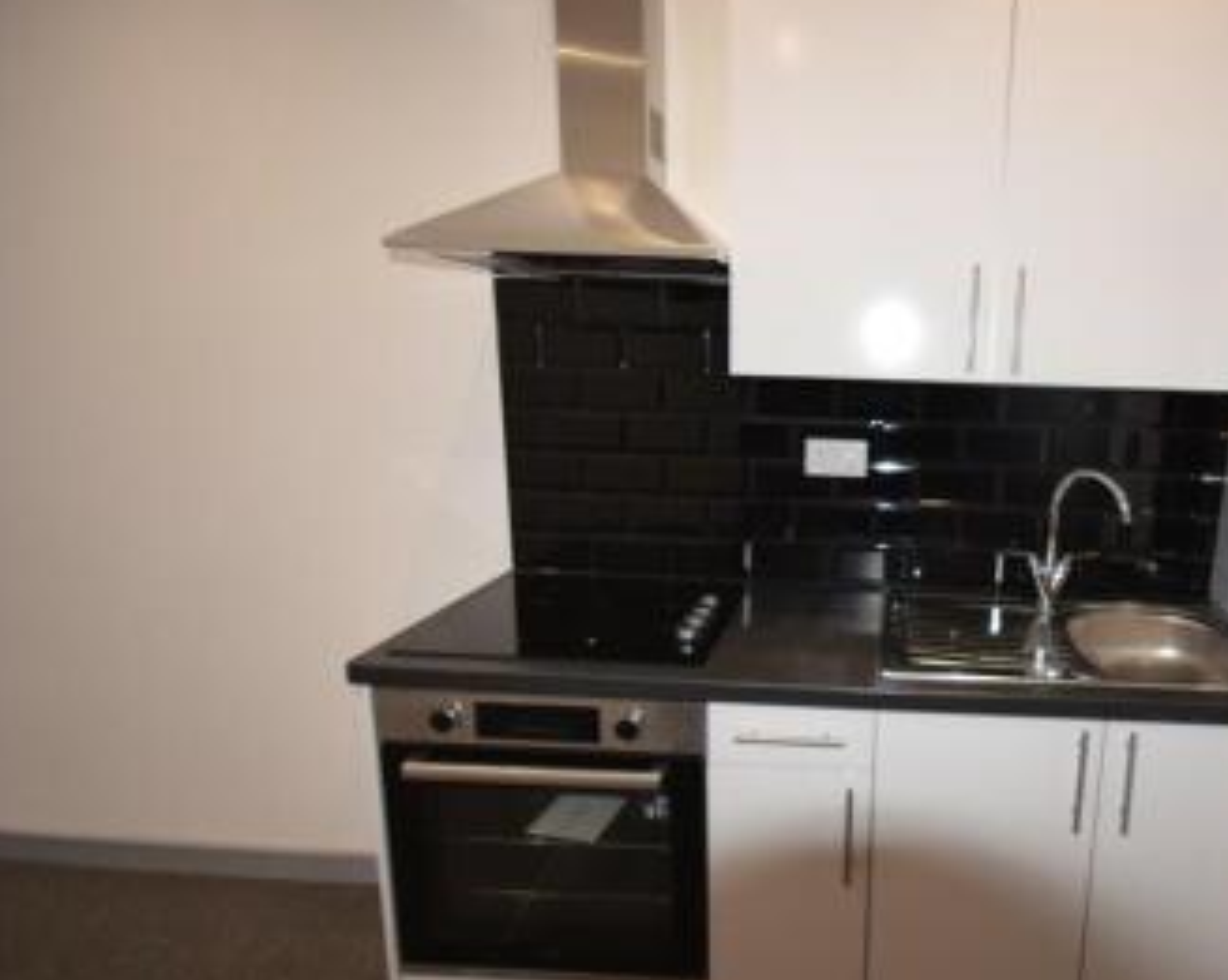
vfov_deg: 36.4
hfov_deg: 44.0
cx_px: 852
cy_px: 513
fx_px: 1489
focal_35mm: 41
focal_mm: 20
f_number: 5.6
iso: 800
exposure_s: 1/100
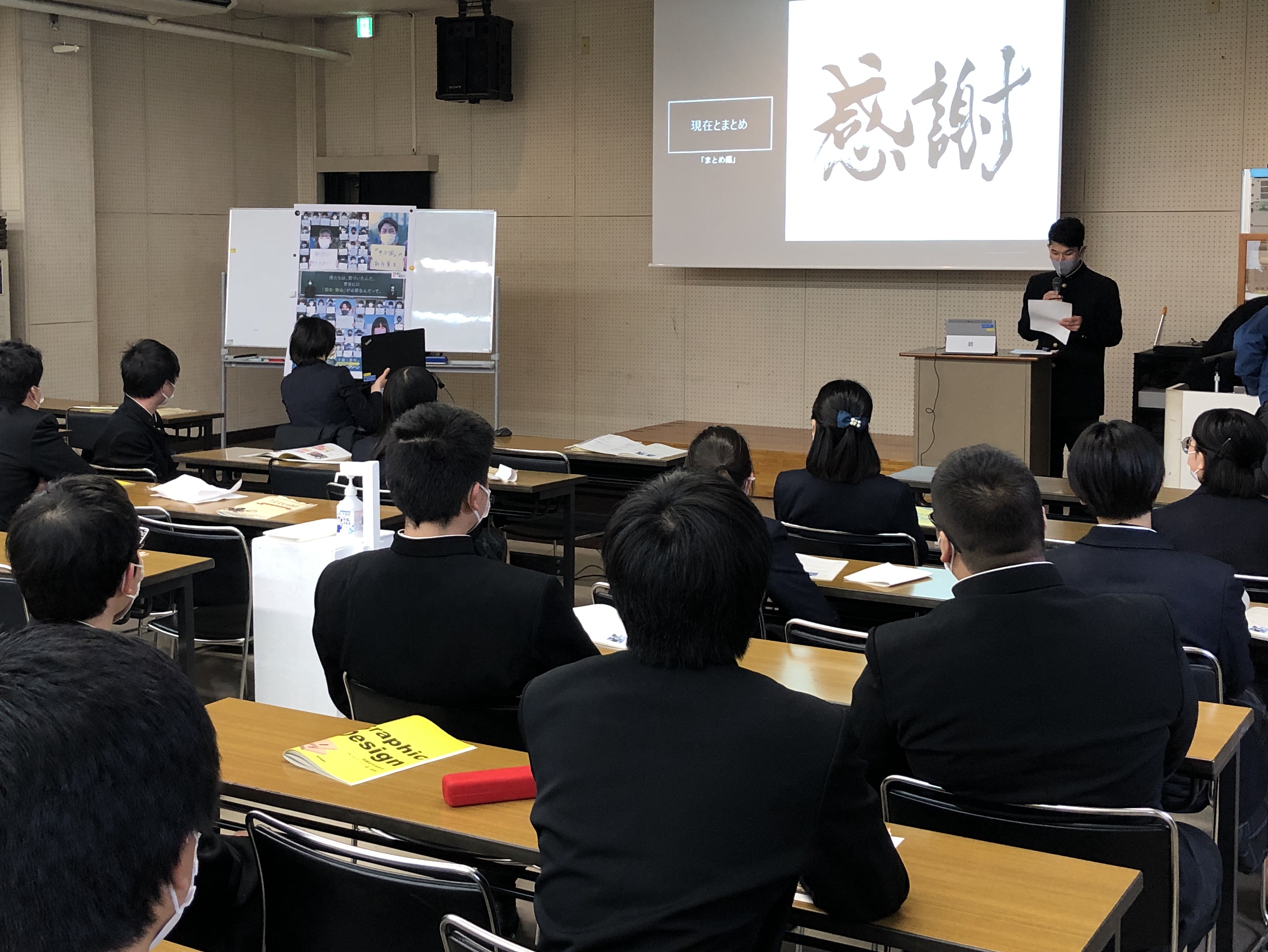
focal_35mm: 46
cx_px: 576
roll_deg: +0.0
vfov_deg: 31.5
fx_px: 1685
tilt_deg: -4.7
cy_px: 392
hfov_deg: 41.2
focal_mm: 3.99
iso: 40
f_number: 1.8
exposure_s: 1/17
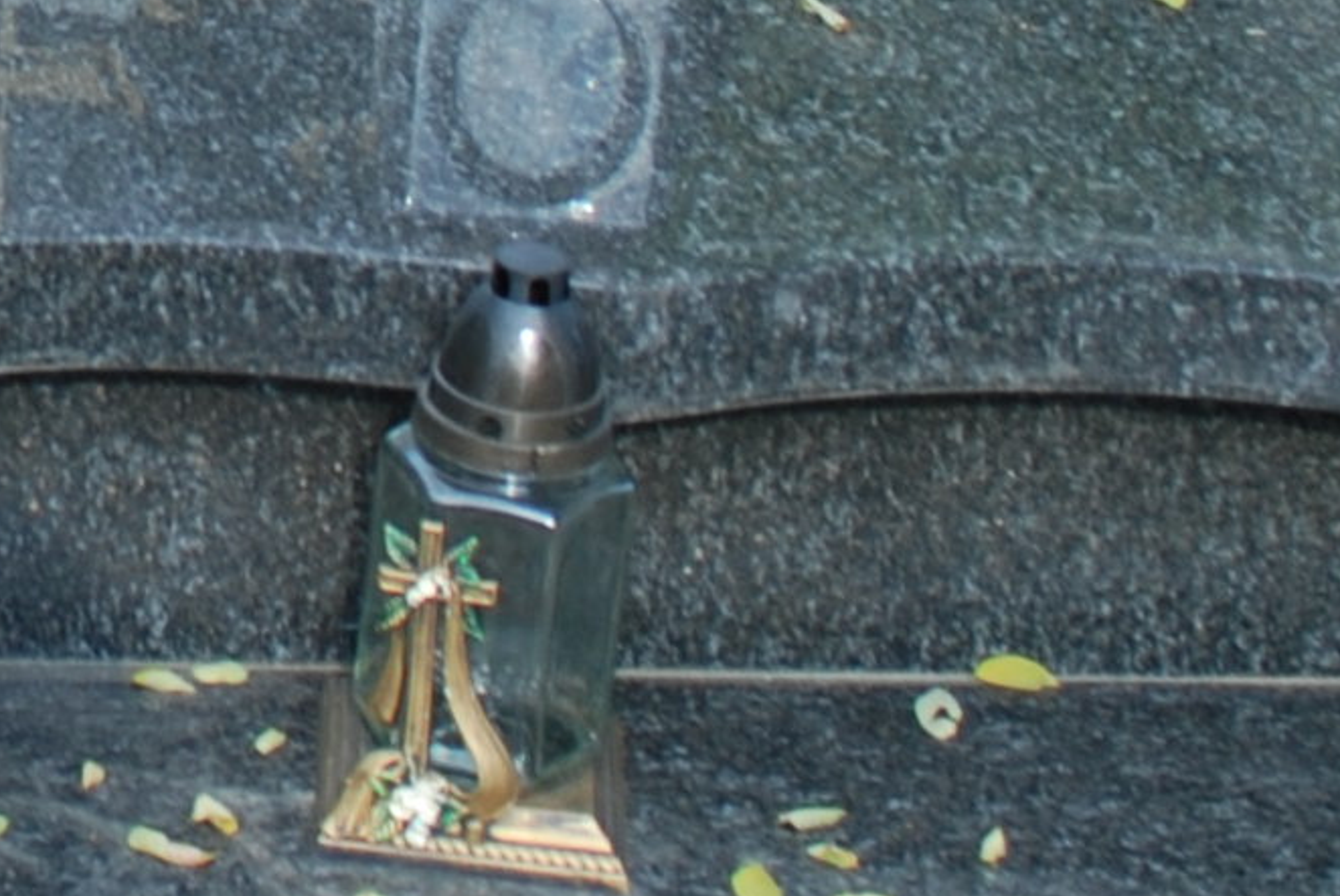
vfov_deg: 8.3
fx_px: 5887
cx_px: -907
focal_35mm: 158
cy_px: -890
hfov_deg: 12.1
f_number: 5.6
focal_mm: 18
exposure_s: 1/125
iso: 110
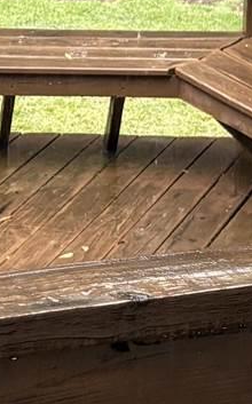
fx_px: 1982
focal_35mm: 180
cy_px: 57
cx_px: 9
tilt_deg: -13.7
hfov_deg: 7.3
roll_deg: -0.9
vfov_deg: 11.6
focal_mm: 5.96
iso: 125
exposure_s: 1/118
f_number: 1.6
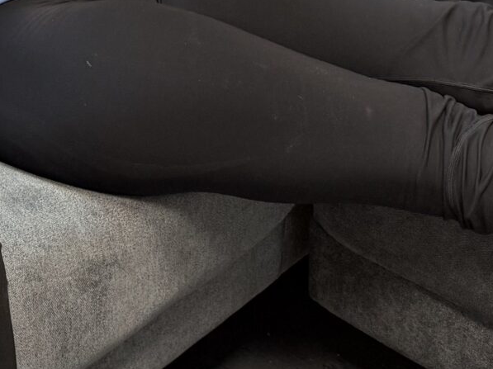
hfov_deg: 18.5
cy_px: -163
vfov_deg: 13.6
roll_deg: -0.3
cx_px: -14
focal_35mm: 103
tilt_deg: -25.7
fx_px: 1466
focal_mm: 6.76
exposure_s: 1/100
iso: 160
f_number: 1.78
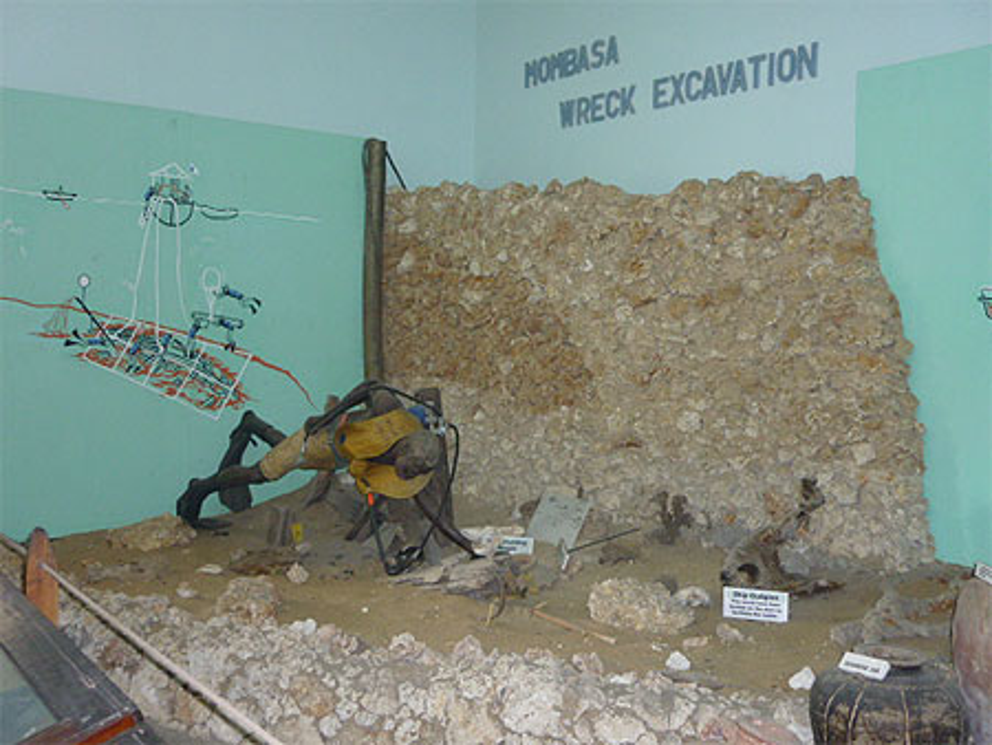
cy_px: 372
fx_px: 946
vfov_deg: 43.0
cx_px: 496
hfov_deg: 55.3
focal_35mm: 33
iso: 250
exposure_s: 1/30
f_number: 2.8
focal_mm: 5.5
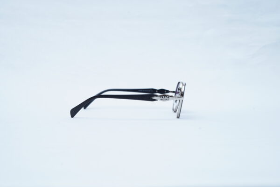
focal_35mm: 50
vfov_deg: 27.0
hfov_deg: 39.6
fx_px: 389
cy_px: 94
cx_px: 140
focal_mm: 50
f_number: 9
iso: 200
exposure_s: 1/160
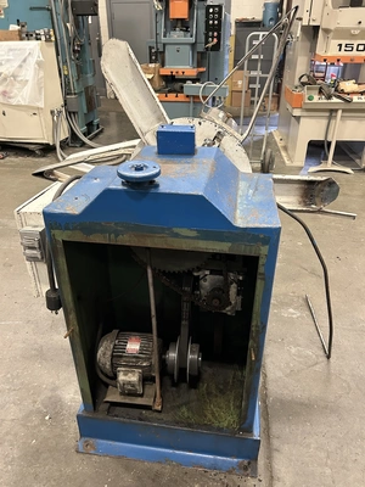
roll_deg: +0.2
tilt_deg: -30.4
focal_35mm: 26
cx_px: 182
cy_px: 244
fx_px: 366
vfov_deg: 67.3
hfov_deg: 53.1
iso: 400
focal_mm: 5.7
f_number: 1.5
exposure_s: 1/40
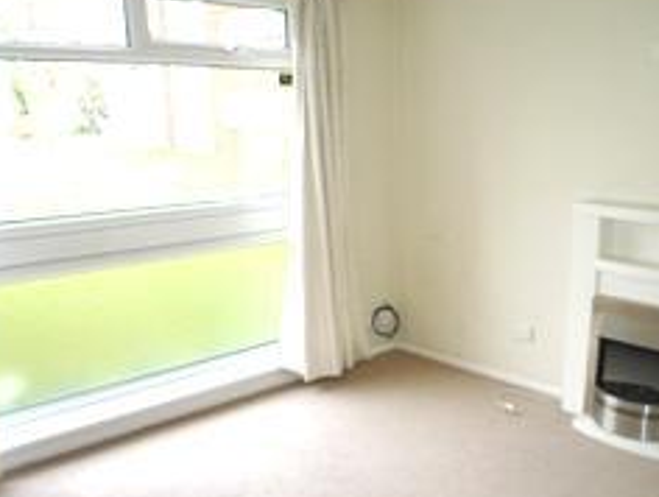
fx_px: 706
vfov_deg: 38.4
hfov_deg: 49.5
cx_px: 413
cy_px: 325
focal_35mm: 37
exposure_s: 1/160
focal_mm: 4.4
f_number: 2.8
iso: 100
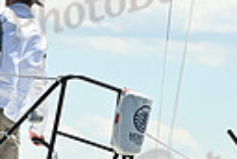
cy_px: 117
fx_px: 2085
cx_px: -85
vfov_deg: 4.4
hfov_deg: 6.4
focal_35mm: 316
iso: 250
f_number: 6.3
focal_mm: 70
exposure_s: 1/1250
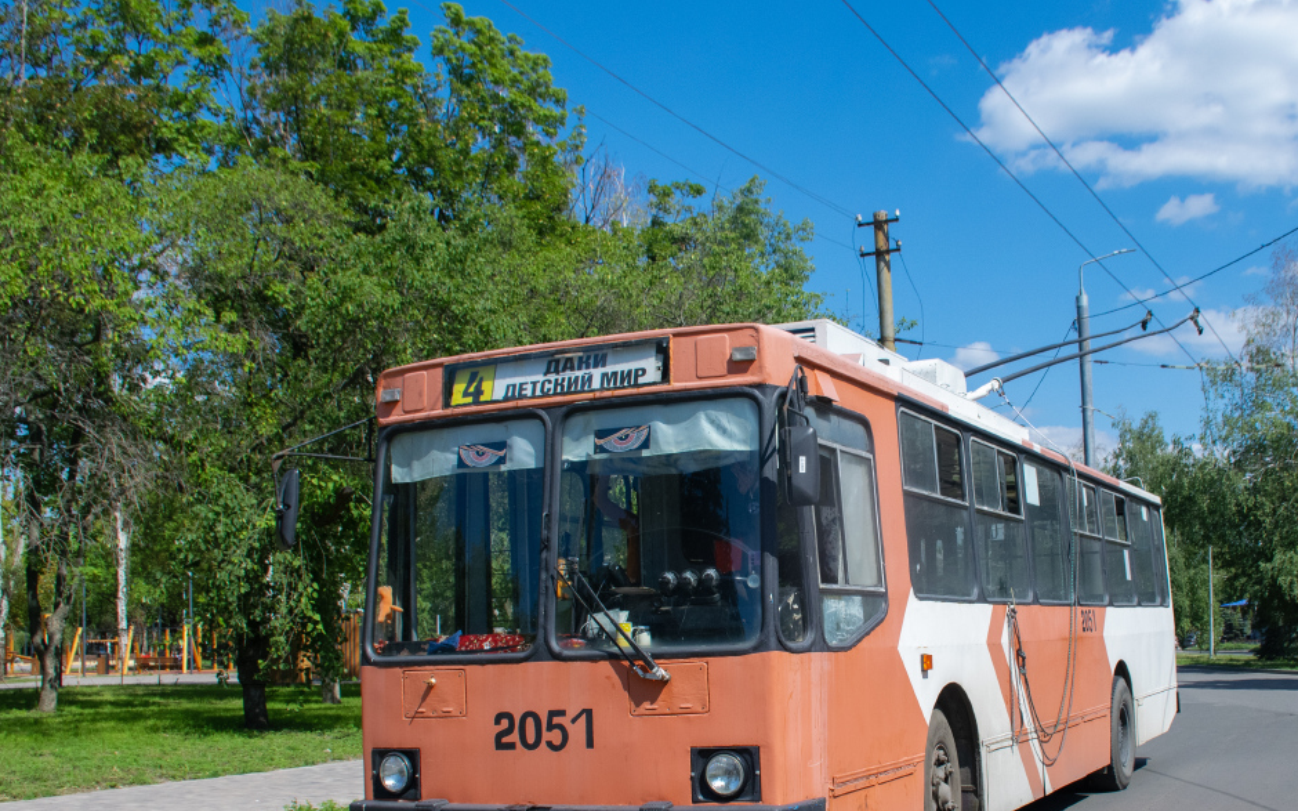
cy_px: 530
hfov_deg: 47.6
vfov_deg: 31.0
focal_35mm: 41
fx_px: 1450
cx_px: 845
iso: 400
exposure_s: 1/1600
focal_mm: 18
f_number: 6.3
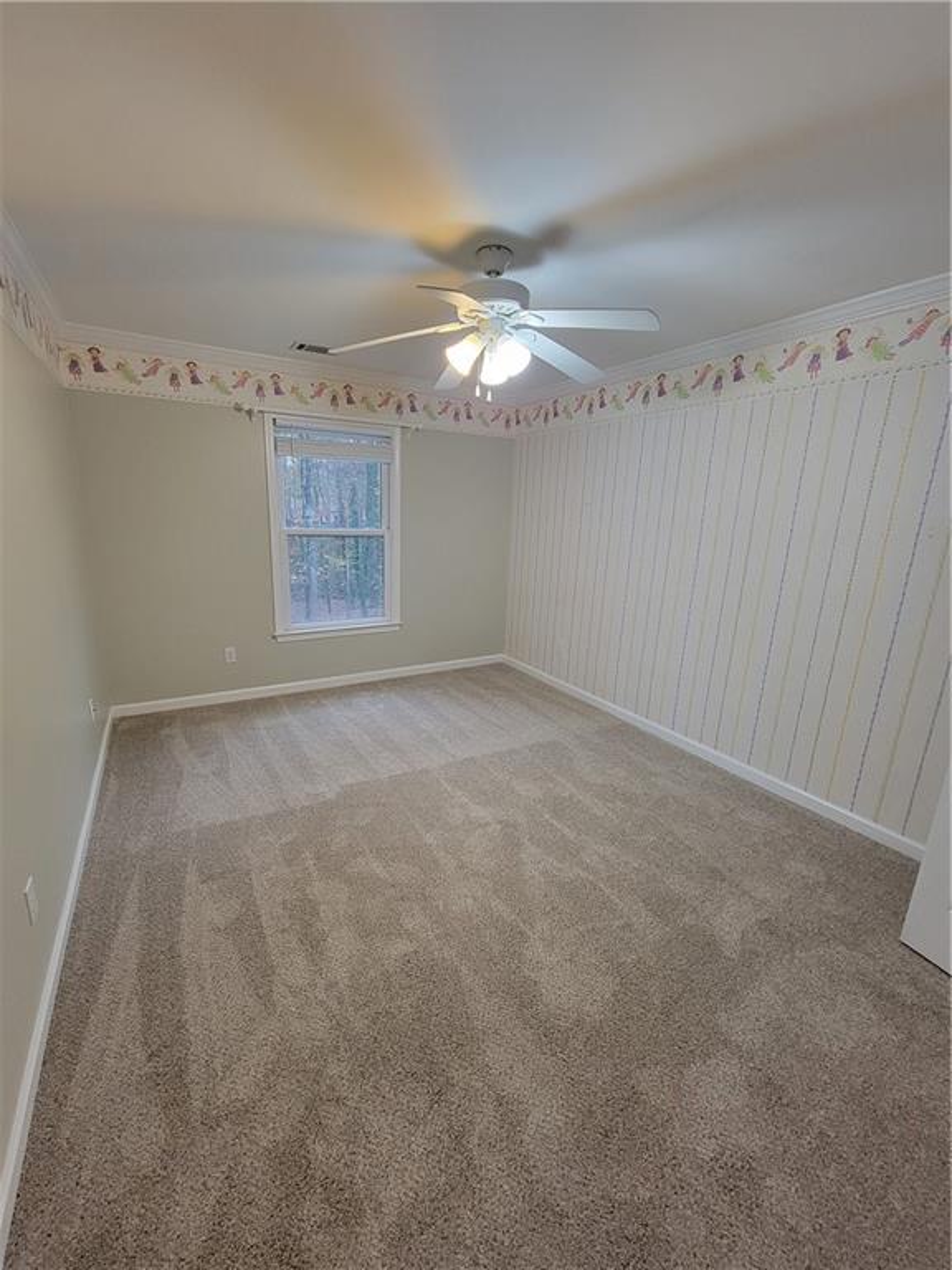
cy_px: 635
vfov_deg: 106.2
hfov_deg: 89.9
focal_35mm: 13
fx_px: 477
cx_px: 476
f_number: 2.2
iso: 400
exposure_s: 1/60
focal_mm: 2.2
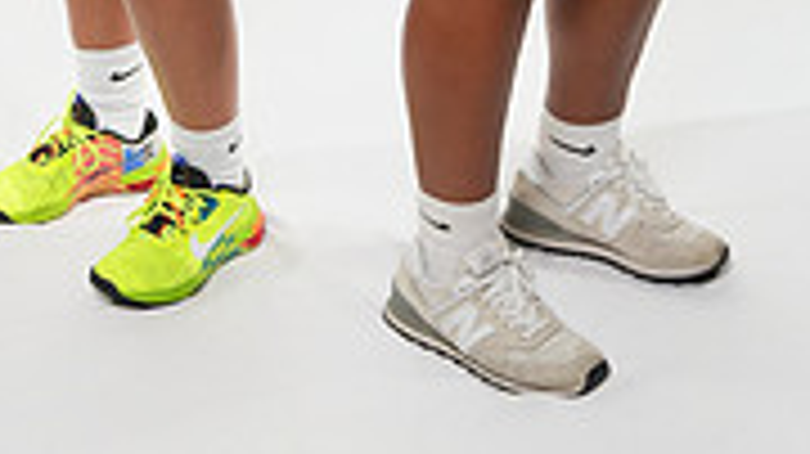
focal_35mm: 118
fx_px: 2533
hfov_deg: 18.2
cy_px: -539
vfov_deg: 9.4
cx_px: 342
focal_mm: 45
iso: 500
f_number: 8
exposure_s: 1/125
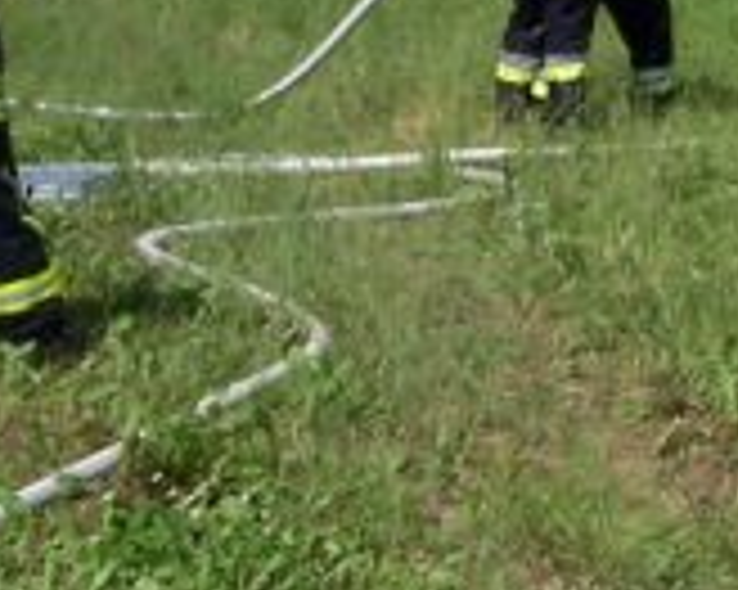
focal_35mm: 191
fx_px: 4169
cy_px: -122
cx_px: 1053
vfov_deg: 8.0
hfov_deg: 9.9
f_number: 5.6
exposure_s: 1/500
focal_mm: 6.7
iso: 80
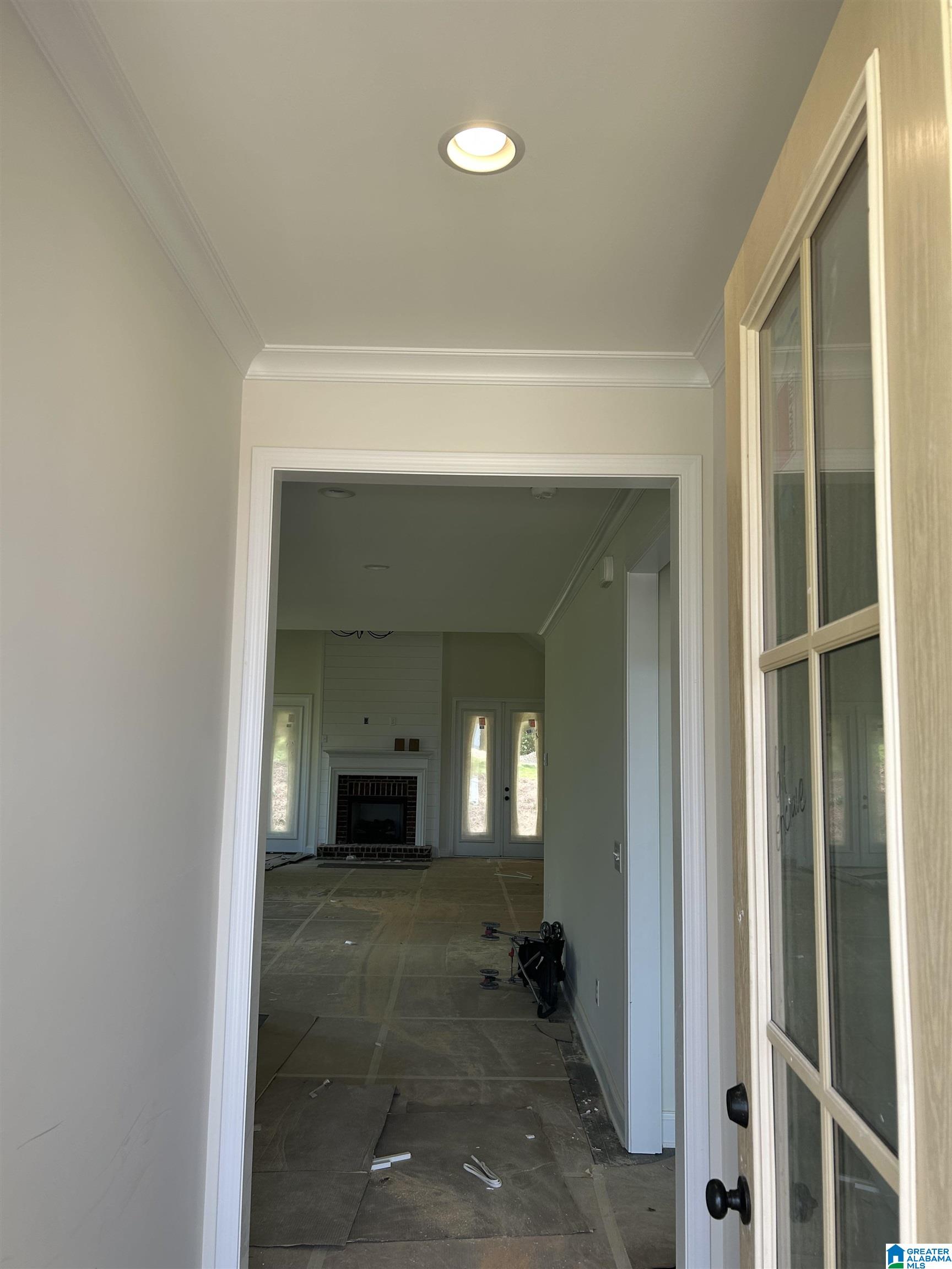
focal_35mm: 26
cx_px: 476
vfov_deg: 67.3
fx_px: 953
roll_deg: -2.3
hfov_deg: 53.1
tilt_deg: +6.7
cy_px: 634
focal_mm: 5.7
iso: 40
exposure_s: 1/196
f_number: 1.5
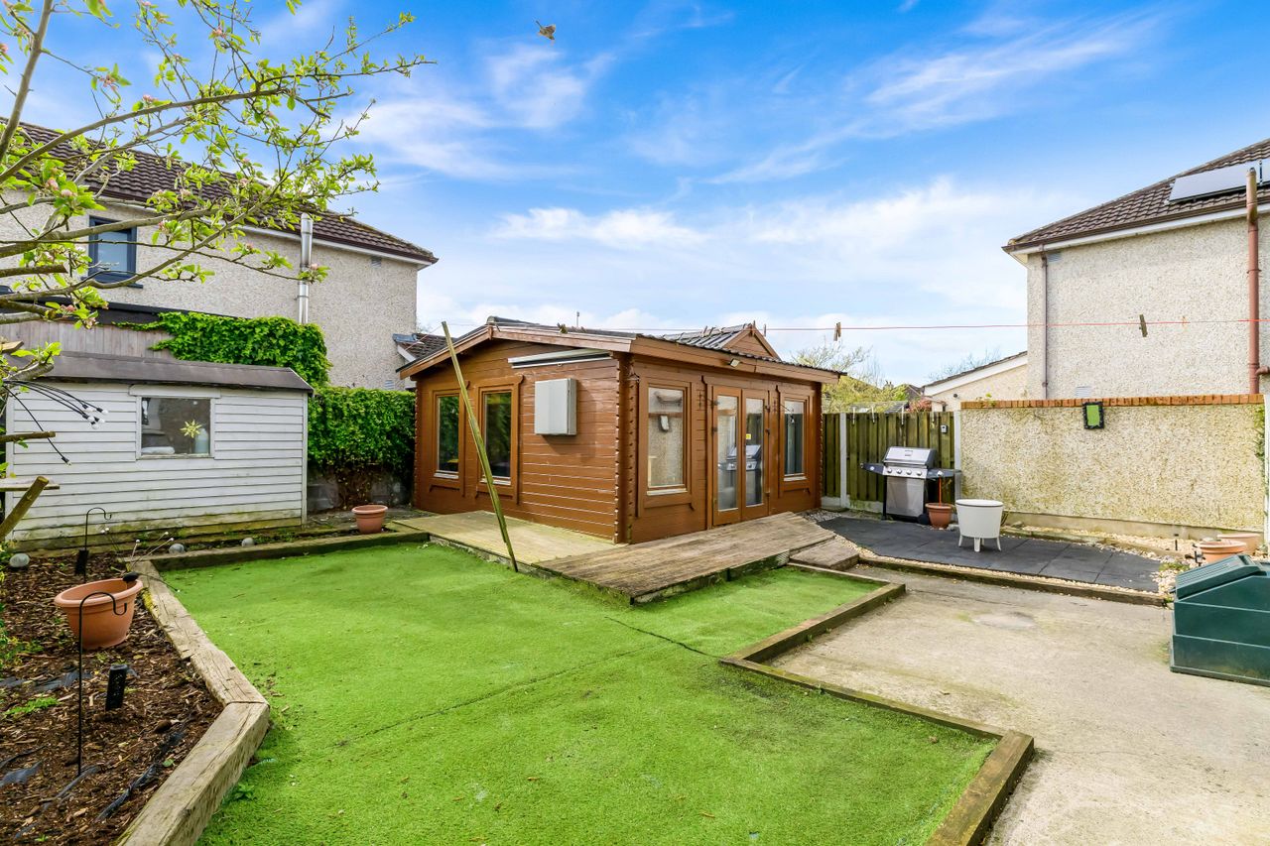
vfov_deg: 70.4
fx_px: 600
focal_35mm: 17
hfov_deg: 93.3
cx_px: 635
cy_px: 423
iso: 640
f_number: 6.3
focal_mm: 17
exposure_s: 1/800
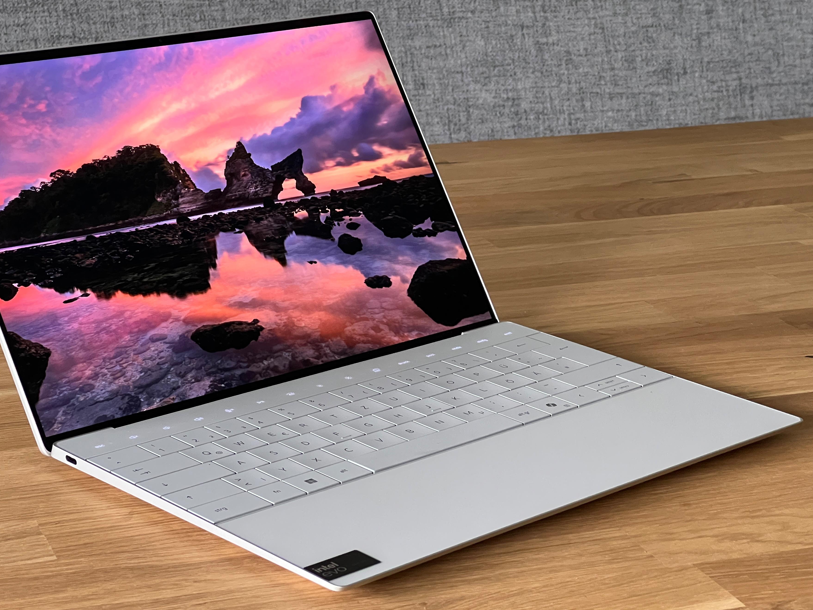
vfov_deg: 16.8
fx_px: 2067
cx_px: 358
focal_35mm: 88
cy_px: 318
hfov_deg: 22.2
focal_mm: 9
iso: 400
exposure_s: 1/60
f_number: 2.8
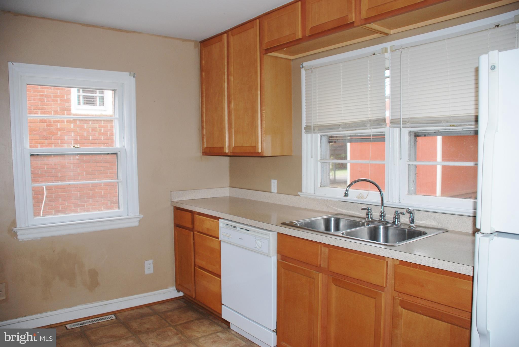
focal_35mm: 27
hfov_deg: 67.3
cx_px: 260
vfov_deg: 48.0
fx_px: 390
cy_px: 174
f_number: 3.5
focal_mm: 18
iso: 200
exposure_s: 1/60
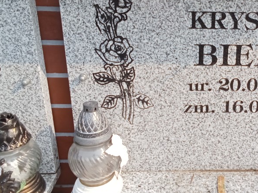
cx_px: 208
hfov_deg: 38.8
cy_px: 72
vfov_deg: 30.7
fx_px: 350
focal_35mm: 47
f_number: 2
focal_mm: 2.79
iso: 200
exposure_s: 1/1420
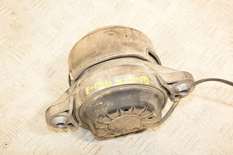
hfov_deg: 31.9
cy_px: 78
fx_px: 408
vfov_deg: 21.5
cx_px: 116
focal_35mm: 63
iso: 1600
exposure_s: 1/200
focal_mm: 42
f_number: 7.1
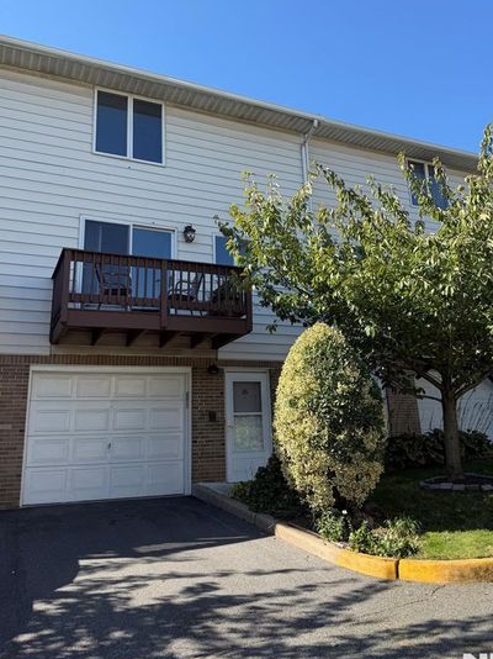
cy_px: 278
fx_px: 570
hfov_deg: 46.7
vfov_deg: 59.7
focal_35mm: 30
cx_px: 269
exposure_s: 1/1727
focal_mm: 6.76
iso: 80
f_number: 1.78
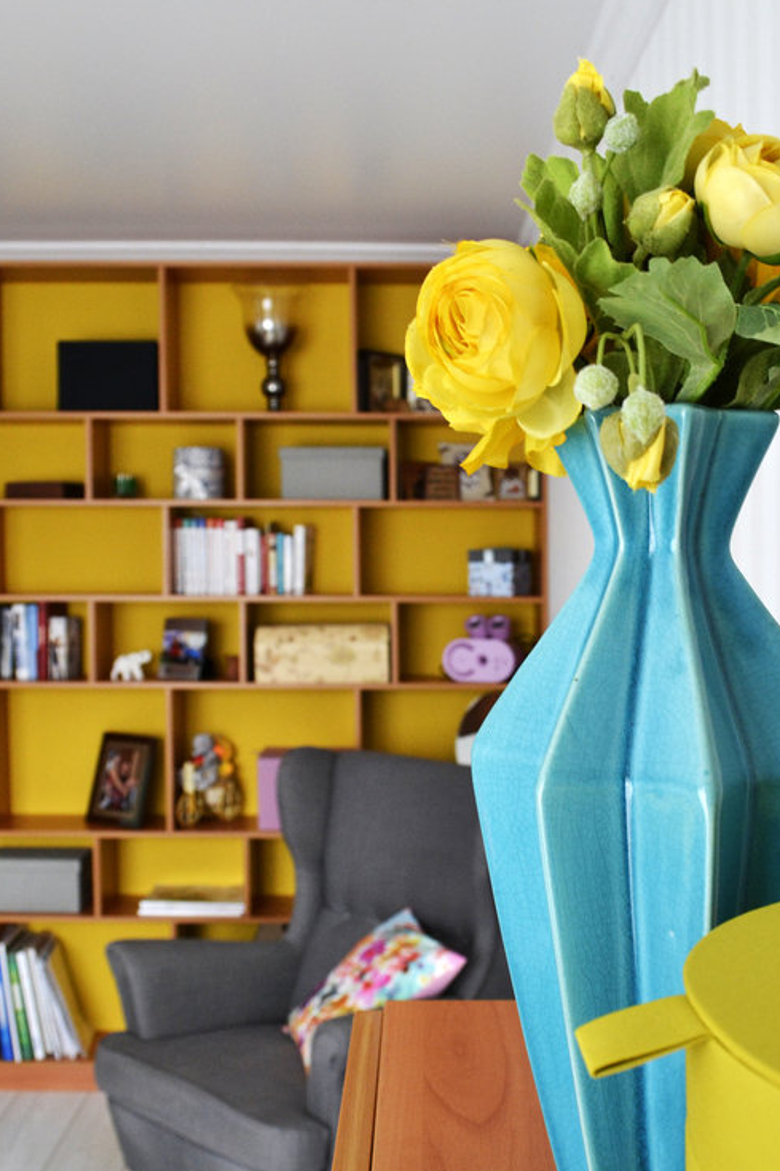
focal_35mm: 38
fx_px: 1235
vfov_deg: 50.5
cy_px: 686
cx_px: 451
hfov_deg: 35.0
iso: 800
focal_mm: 20
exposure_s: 1/25
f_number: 5.6
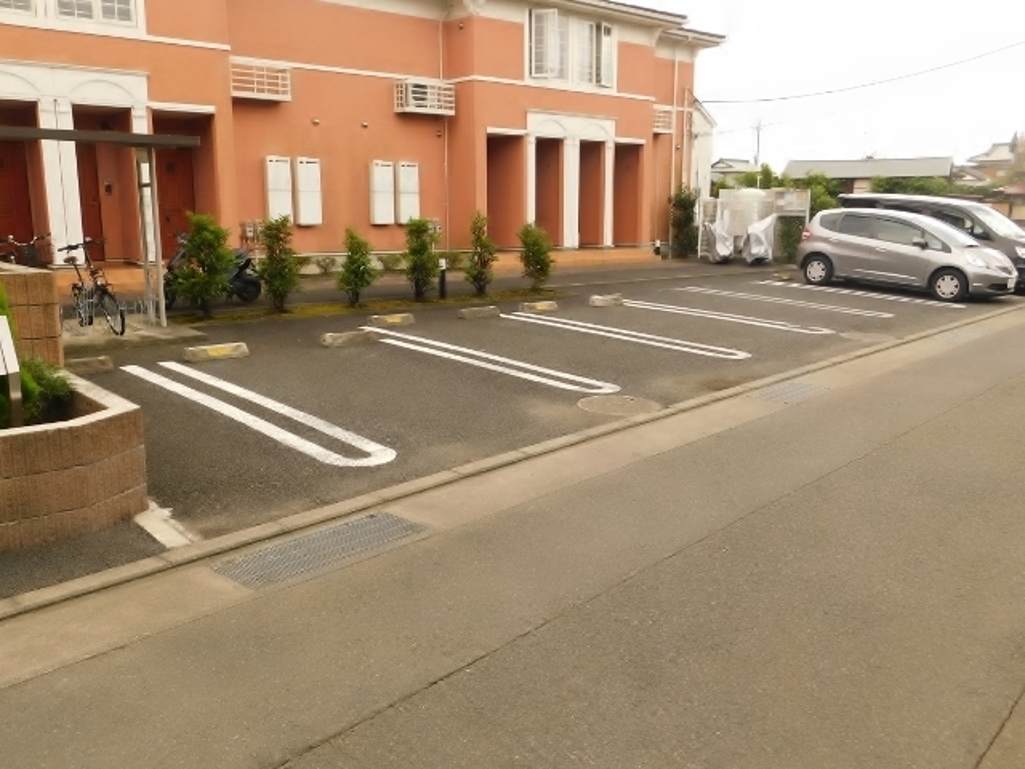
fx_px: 888
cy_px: 384
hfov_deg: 60.0
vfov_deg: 46.8
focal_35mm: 30
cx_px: 512
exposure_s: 1/400
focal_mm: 5.3
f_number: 3.2
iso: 125
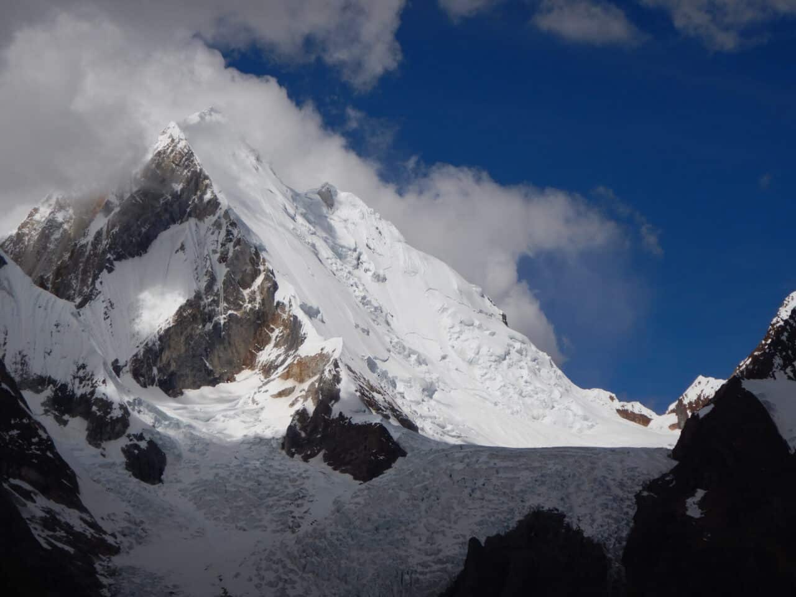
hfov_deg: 21.3
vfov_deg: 16.1
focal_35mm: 92
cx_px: 398
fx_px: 2116
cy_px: 298
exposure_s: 1/800
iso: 125
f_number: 9.4
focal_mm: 16.6
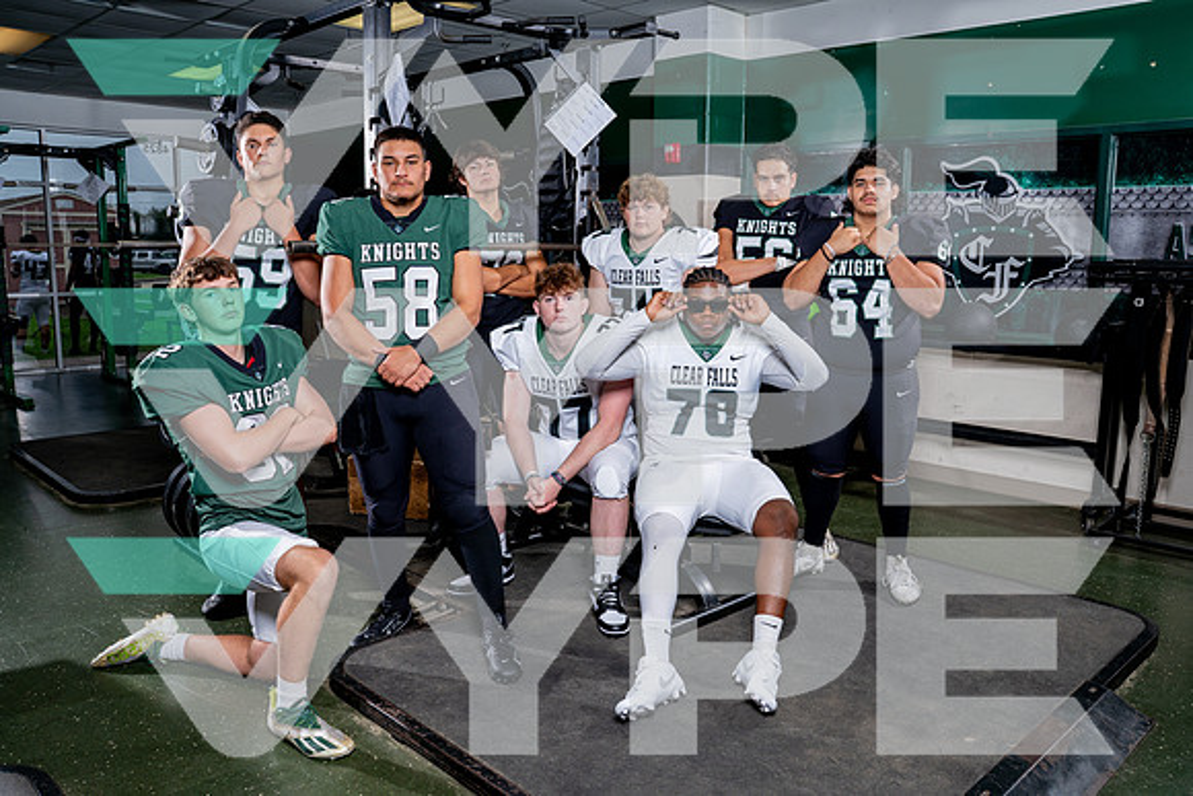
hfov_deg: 64.9
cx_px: 596
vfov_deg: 46.0
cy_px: 398
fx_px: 938
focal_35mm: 28
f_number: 8
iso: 100
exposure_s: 1/250
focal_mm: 28
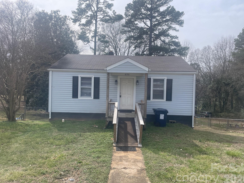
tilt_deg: -0.9
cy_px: 93
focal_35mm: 27
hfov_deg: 65.3
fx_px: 190
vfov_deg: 51.4
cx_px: 124
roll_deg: -2.5
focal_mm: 4.2
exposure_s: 1/3040
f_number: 1.6
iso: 32
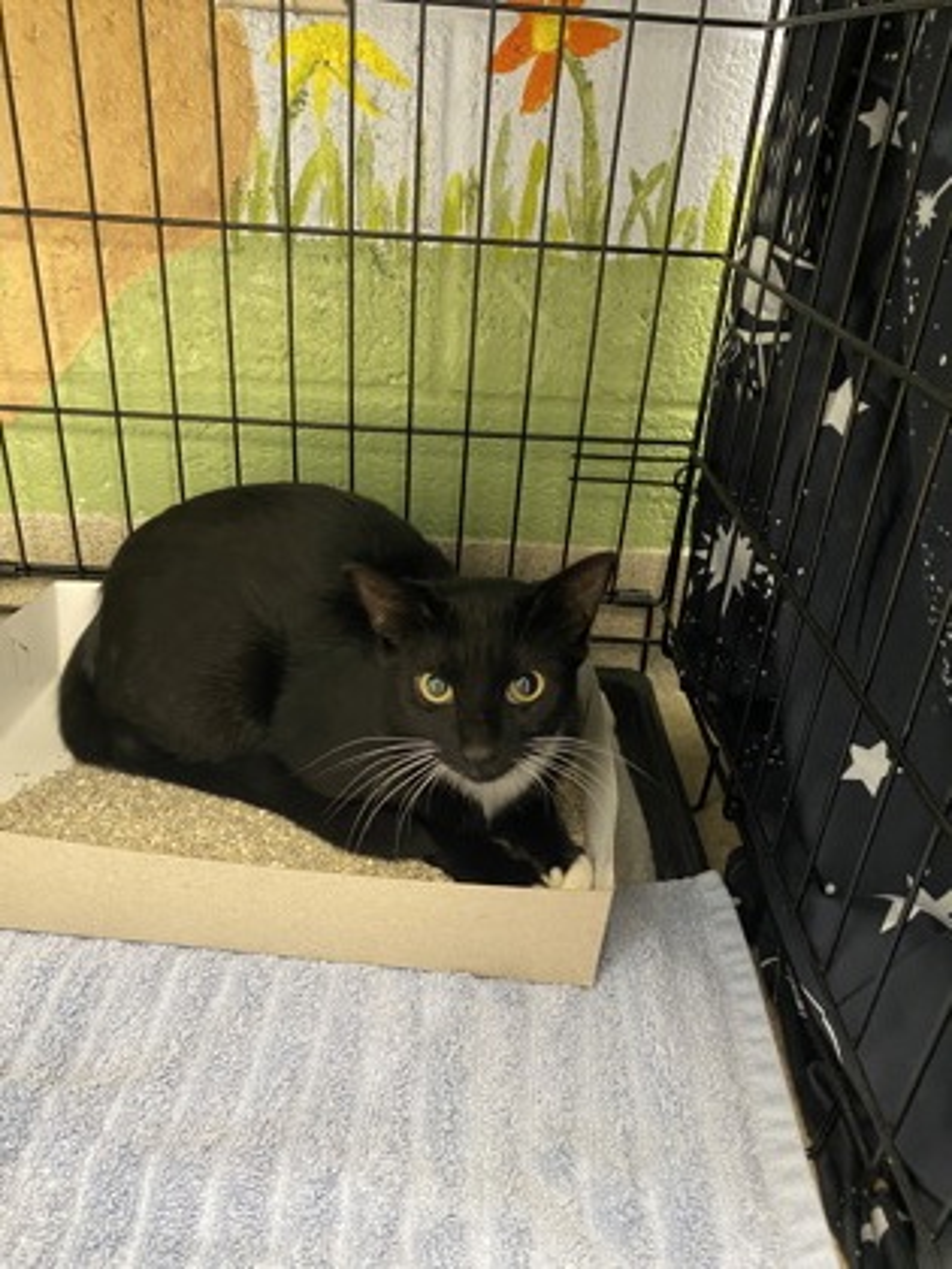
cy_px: 634
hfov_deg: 53.1
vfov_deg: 67.3
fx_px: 953
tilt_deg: -29.7
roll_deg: -3.7
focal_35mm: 26
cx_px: 476
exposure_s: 1/30
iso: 500
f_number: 1.8
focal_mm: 4.25
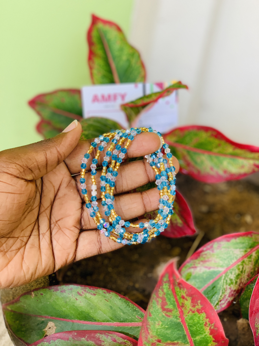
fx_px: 519
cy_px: 173
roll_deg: -11.3
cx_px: 130
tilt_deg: -34.7
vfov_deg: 36.8
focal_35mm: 52
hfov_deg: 28.0
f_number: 2.4
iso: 125
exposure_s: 1/103
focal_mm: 6
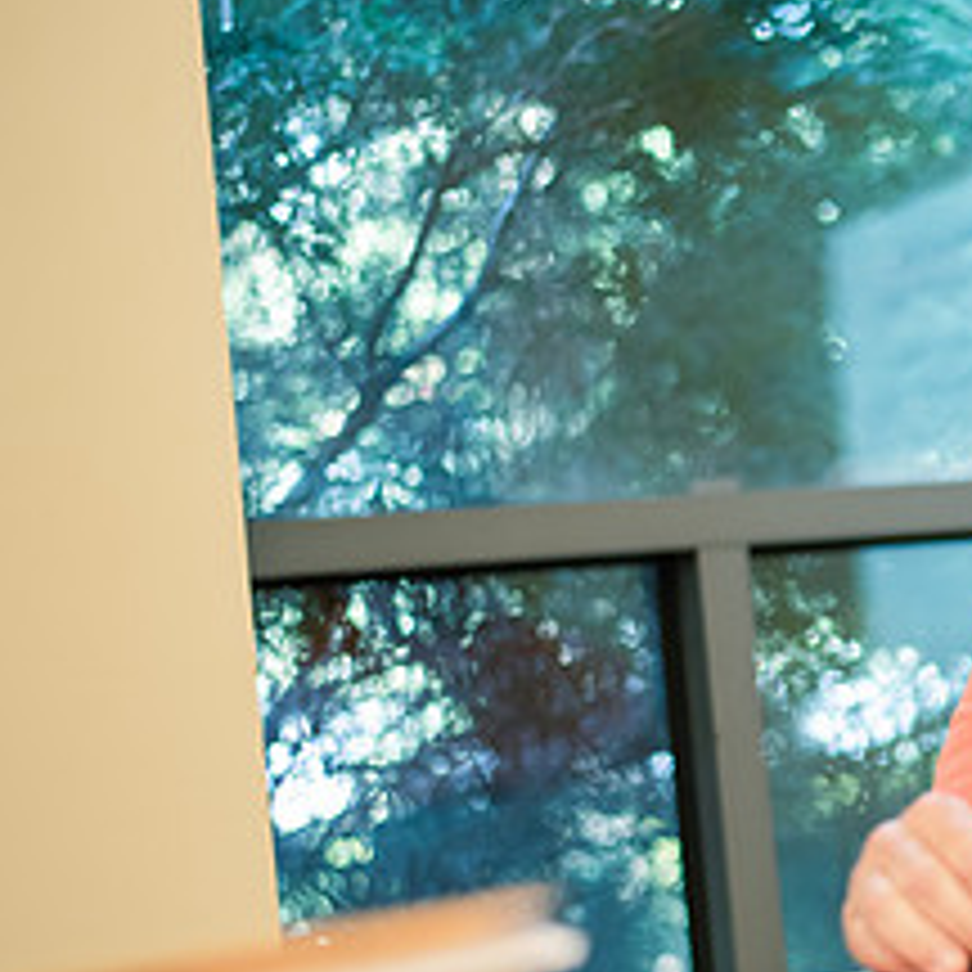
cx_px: 1228
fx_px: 3622
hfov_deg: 14.7
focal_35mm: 114
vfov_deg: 15.2
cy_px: 704
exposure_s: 1/200
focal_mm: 50
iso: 800
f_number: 1.8
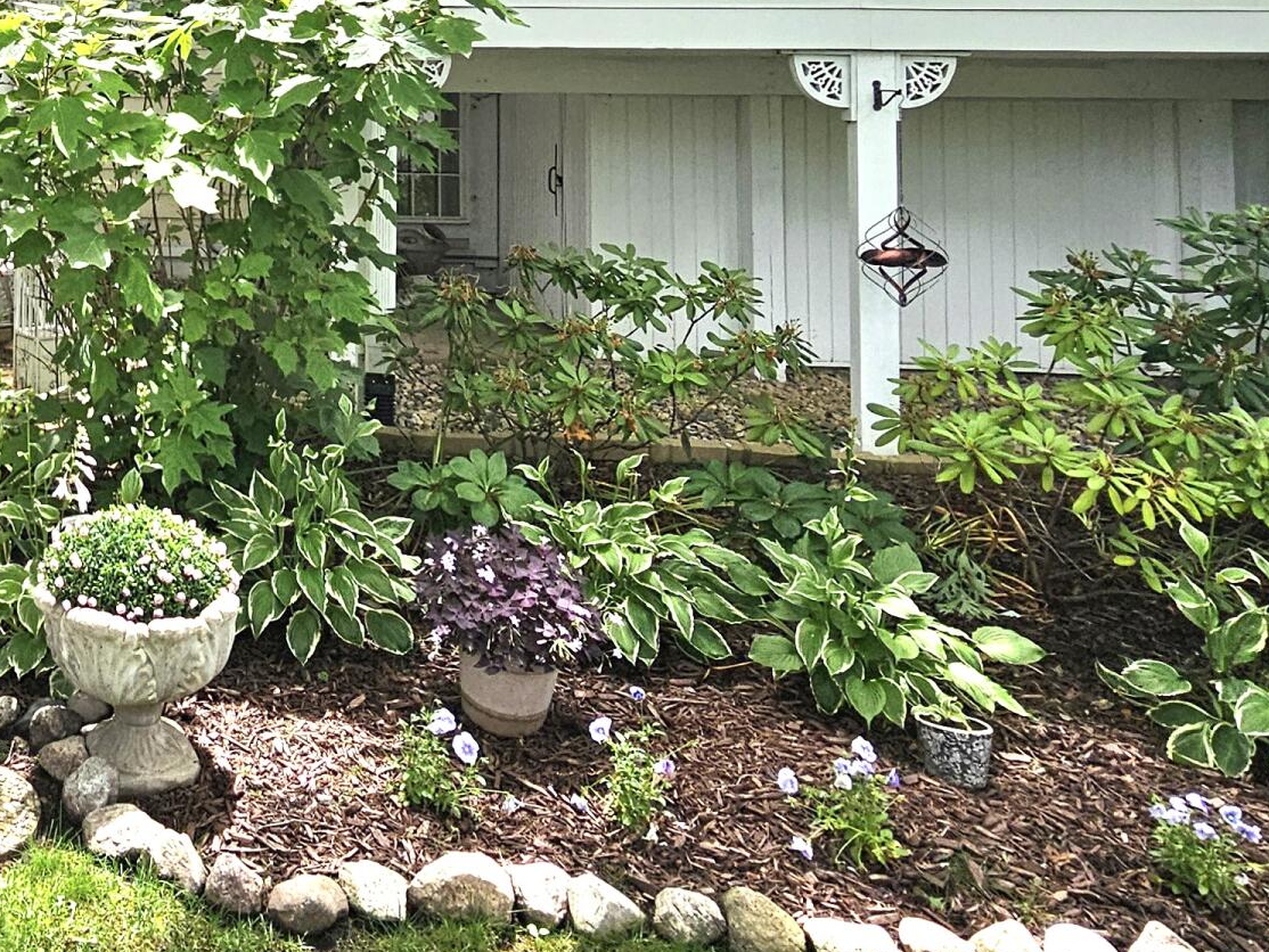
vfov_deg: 36.8
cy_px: 16
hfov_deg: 46.6
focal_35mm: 35
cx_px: 92
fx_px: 1283
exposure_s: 1/769
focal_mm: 2.2
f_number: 2.2
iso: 50
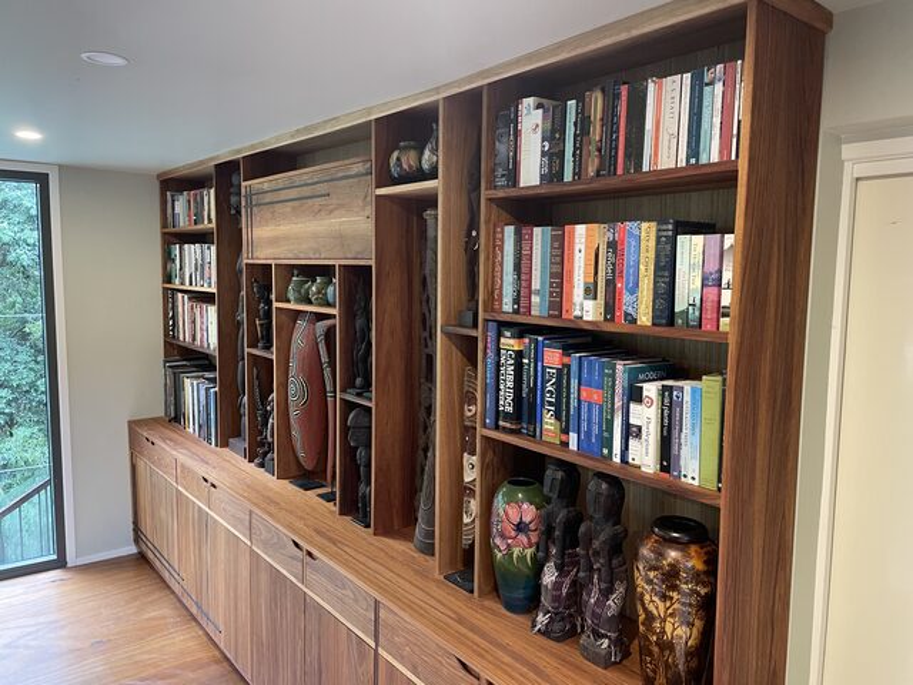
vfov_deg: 53.1
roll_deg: -0.5
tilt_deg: -5.3
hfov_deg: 67.3
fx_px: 686
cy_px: 342
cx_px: 456
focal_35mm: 26
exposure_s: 1/50
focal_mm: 4.2
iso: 200
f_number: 1.6
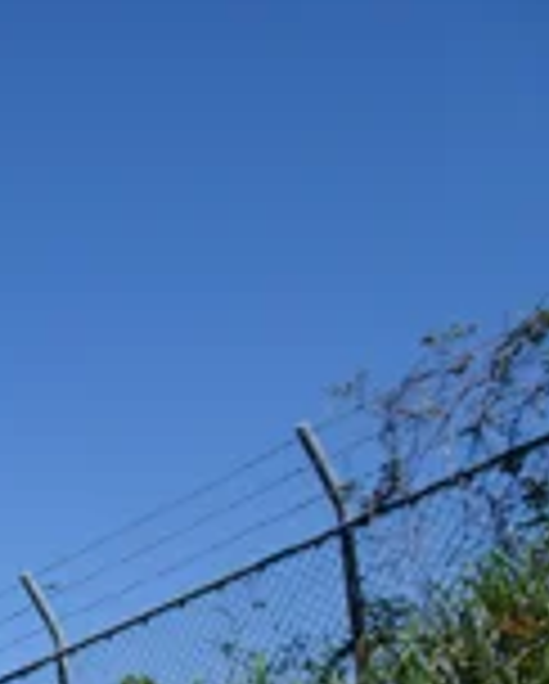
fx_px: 1500
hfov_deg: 16.6
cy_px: 796
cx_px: -490
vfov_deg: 23.7
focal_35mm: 74
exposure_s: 1/1000
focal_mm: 4.1
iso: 80
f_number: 3.5
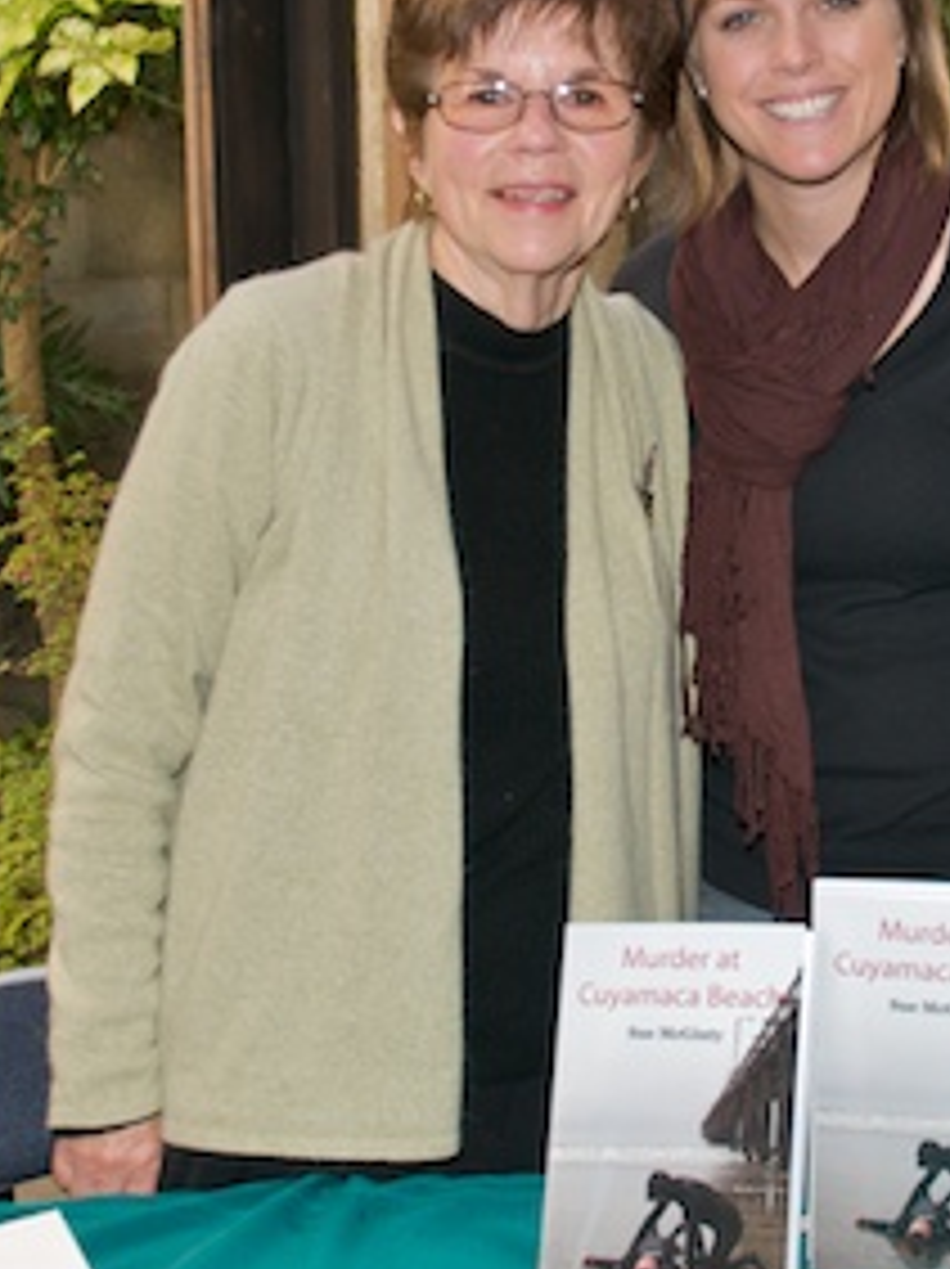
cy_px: 695
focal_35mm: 59
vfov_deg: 32.7
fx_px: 2162
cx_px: 500
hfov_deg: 24.8
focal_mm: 18
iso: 250
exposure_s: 1/60
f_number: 5.6
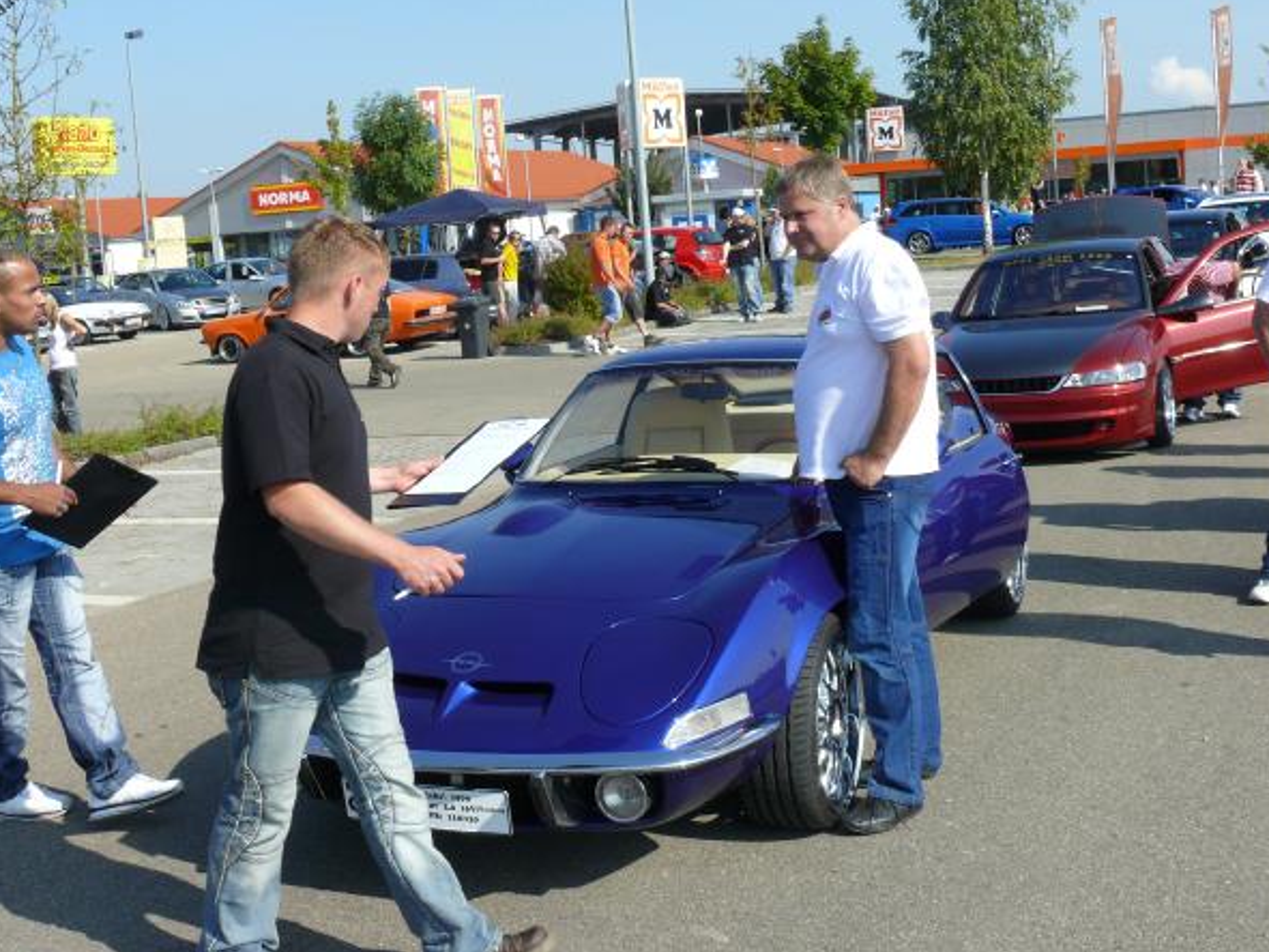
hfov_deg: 42.0
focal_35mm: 45
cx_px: 563
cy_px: 418
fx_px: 1649
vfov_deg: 32.1
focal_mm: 8
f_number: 5.6
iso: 100
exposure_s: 1/320
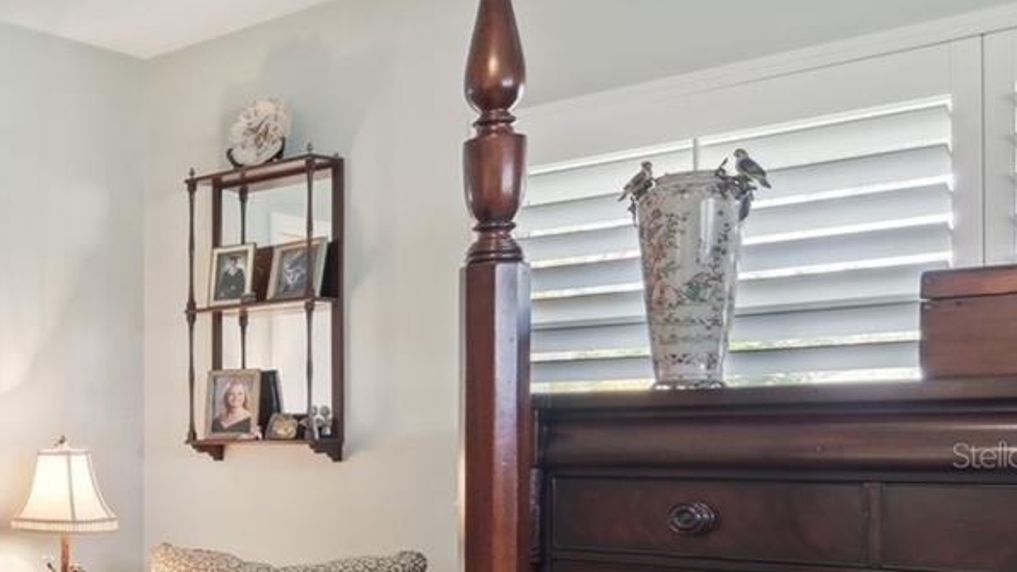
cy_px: 455
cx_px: -263
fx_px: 1214
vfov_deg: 26.1
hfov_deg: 34.3
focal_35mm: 45
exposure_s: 1/8
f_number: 8
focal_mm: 16
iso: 400
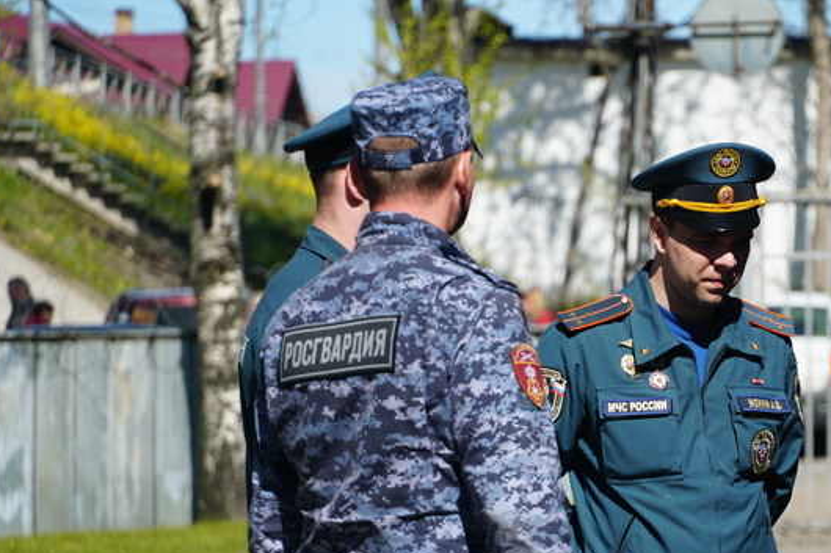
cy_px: 352
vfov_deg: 4.8
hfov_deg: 7.2
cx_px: 569
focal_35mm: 287
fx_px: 6616
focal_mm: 135
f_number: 5.6
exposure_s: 1/500
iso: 100
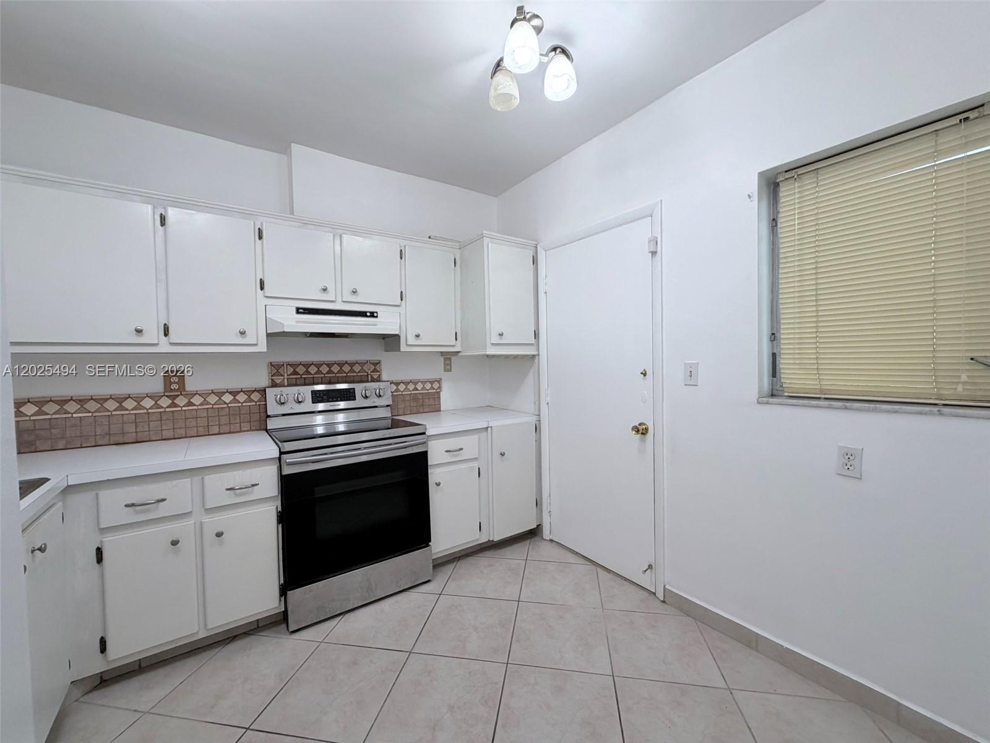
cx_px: 495
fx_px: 400
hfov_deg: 102.1
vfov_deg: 85.7
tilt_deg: -0.9
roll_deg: +1.4
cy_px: 372
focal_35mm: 14
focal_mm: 2.22
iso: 160
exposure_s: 1/120
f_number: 2.2
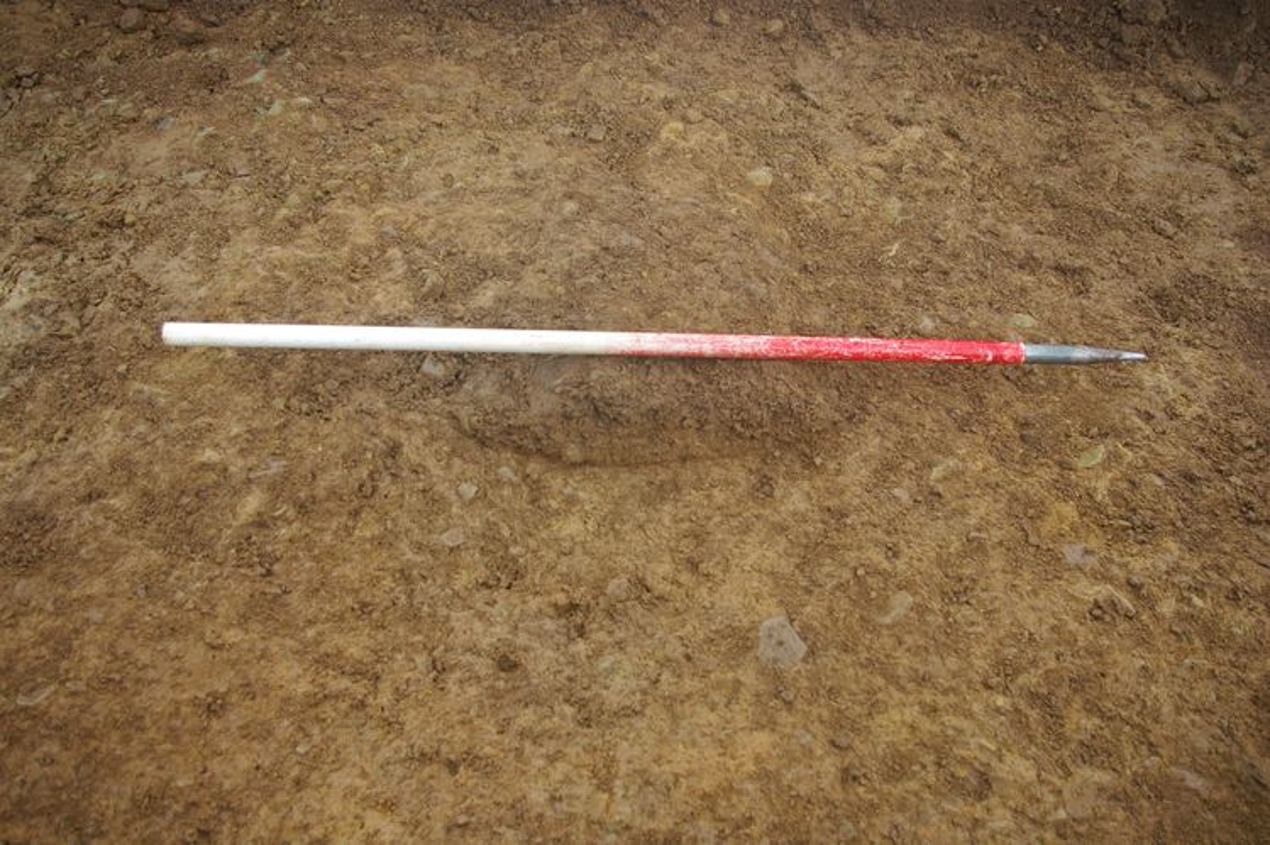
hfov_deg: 59.5
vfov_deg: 41.7
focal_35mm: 32
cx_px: 635
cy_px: 422
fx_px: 1110
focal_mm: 21
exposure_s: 1/45
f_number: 5.6
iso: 200
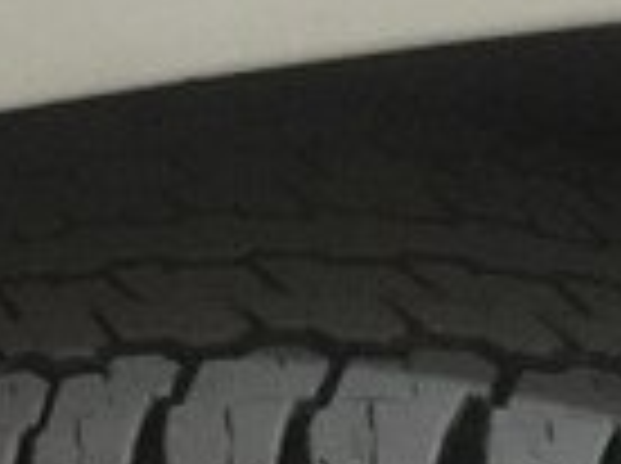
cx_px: 135
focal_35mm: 139
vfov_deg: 9.8
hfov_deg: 14.2
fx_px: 2489
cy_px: 957
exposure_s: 1/17
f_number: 2.2
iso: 1000
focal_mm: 4.15
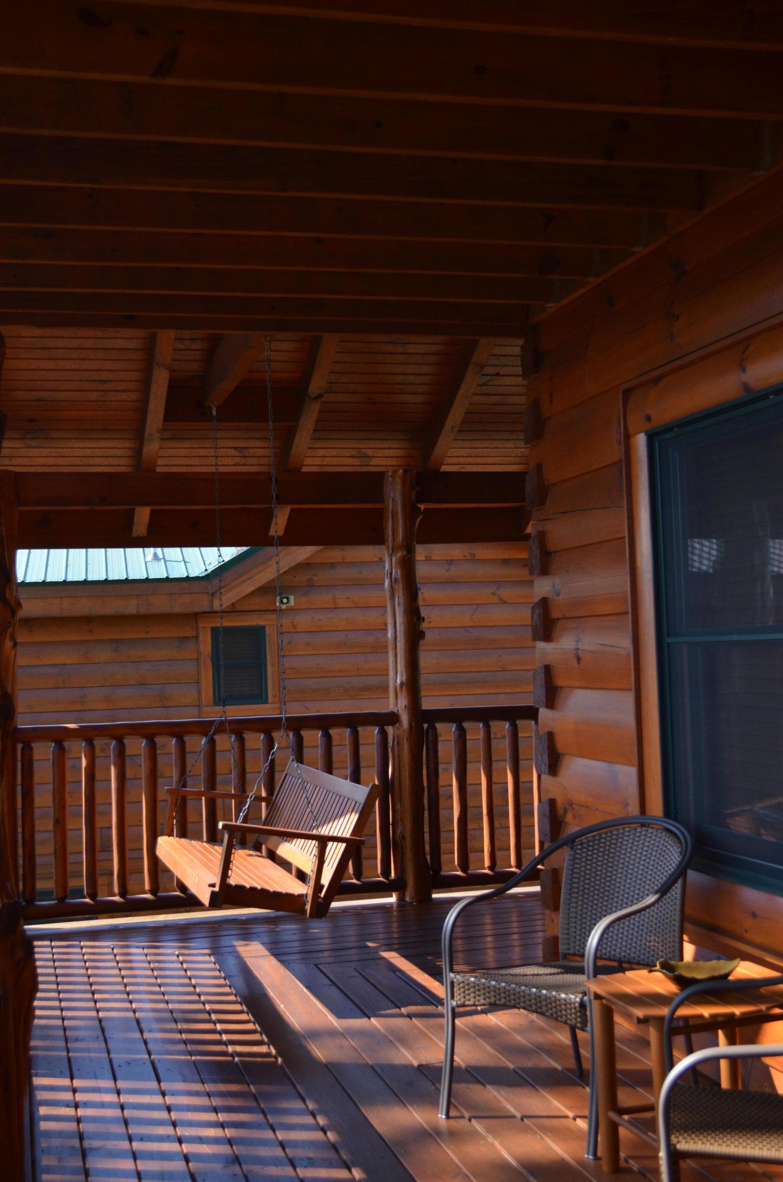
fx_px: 1426
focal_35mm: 44
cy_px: 591
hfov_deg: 30.7
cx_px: 392
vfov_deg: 45.0
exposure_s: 1/1000
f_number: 4.5
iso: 560
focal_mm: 29
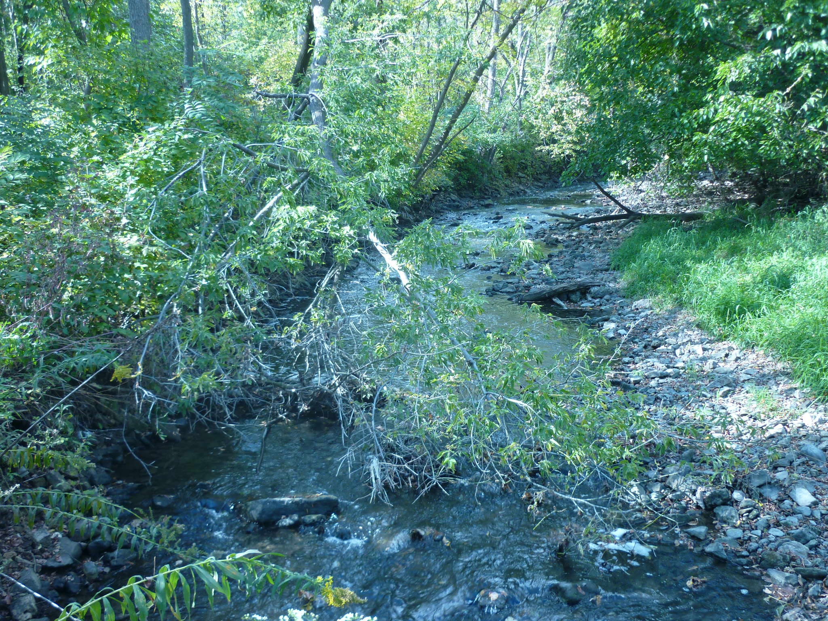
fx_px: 789
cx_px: 414
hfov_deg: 55.4
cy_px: 310
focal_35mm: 33
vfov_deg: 42.9
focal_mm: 5.5
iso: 80
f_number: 2.8
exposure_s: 1/80
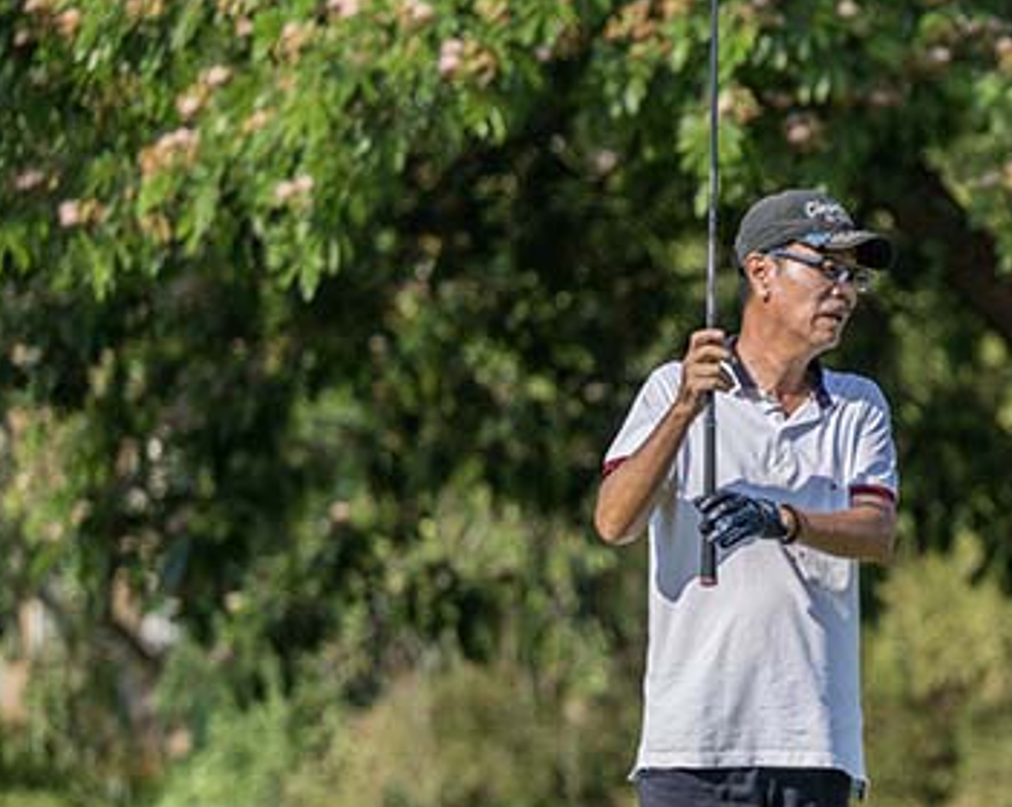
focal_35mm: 347
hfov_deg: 5.6
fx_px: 10382
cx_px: 1248
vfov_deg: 4.5
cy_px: 614
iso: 450
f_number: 3.2
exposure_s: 1/6400
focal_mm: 135
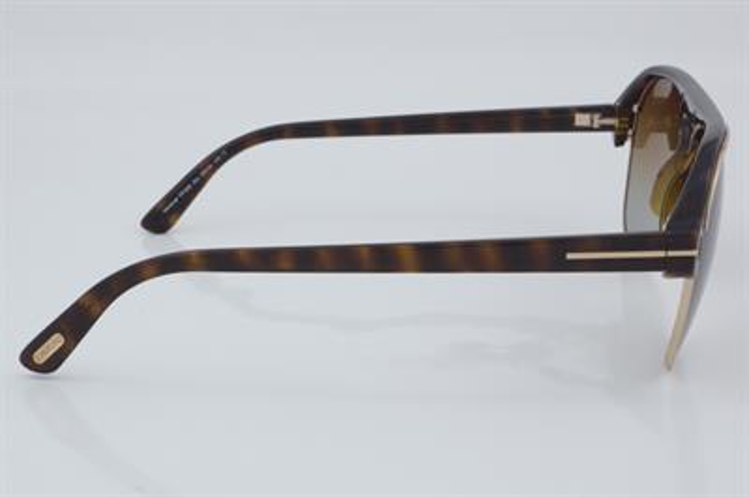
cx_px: 374
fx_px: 1559
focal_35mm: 75
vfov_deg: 18.2
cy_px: 249
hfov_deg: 27.0
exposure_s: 1/4
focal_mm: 50
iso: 100
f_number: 32
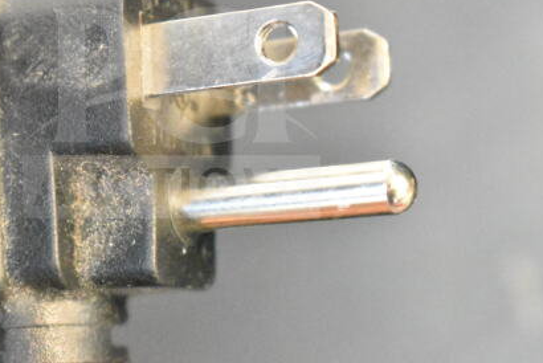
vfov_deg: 11.2
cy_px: 113
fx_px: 1853
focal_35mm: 123
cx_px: 171
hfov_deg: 16.6
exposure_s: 1/80
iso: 25600
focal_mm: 55
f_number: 5.6
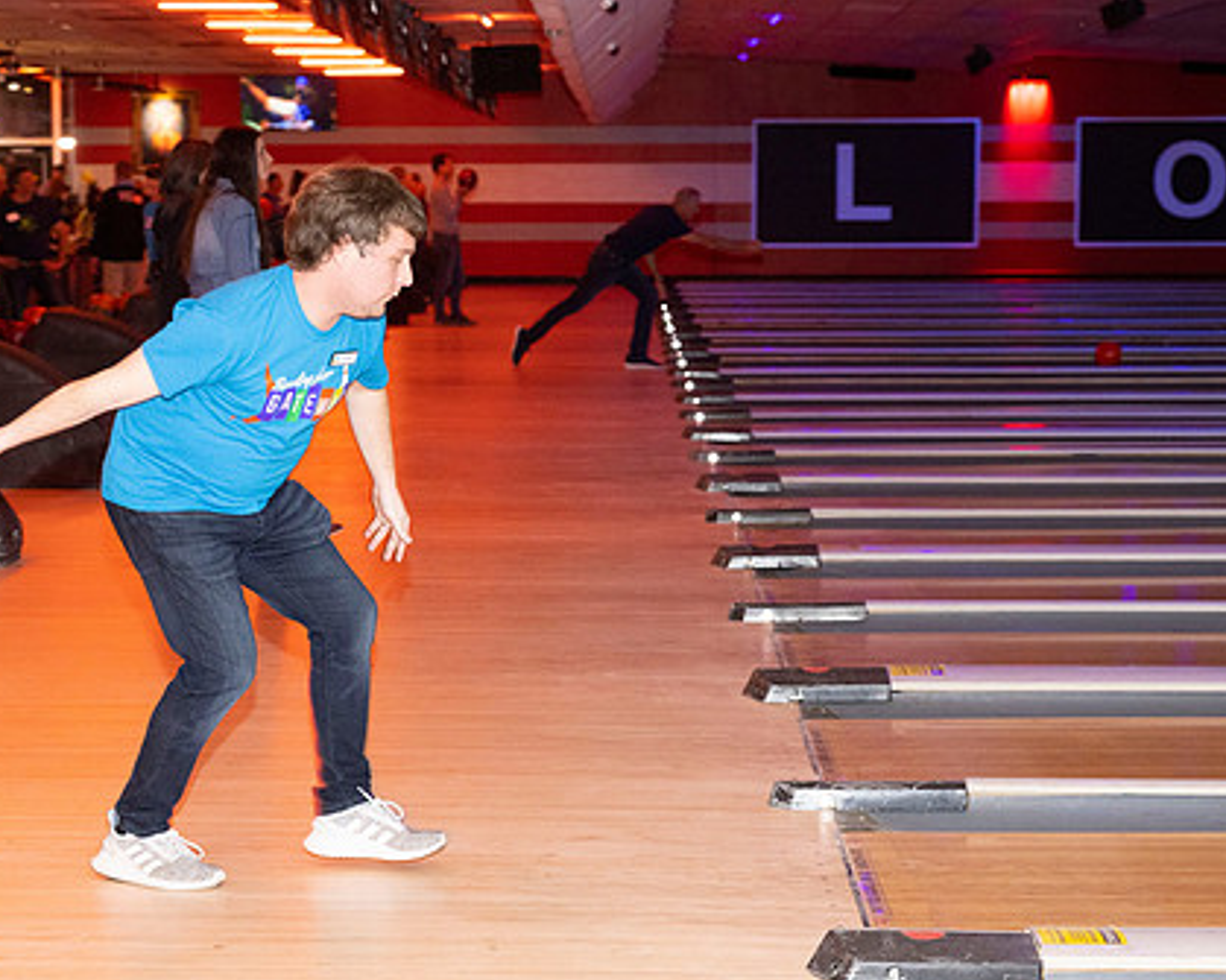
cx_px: 500
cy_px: 540
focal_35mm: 87
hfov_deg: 22.0
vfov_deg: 17.6
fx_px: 3156
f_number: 5.6
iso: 2000
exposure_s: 1/100
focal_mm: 67
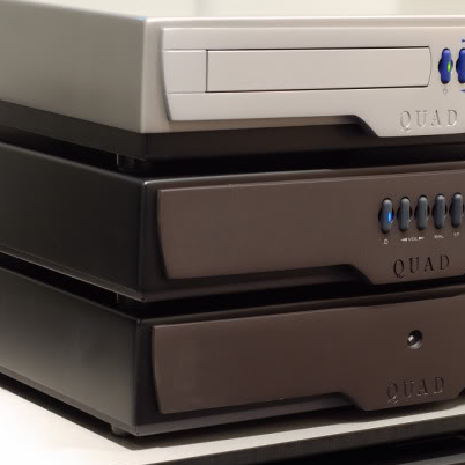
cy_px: 227
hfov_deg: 14.2
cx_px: 349
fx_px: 1854
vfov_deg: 14.3
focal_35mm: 122
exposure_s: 2
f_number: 8
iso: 200
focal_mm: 60
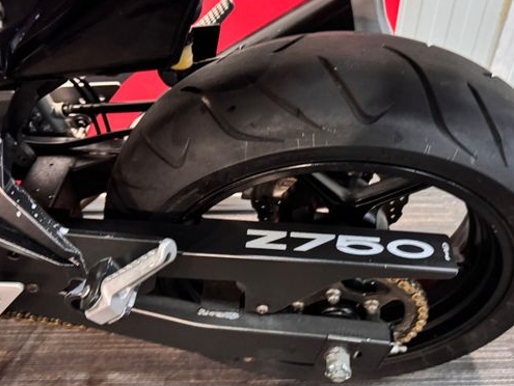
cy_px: 197
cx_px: 296
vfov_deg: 45.5
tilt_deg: -39.3
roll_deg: -0.9
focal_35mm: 31
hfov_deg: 58.1
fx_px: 461
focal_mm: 6.76
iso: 800
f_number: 1.78
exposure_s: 1/25
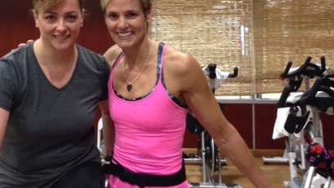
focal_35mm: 56
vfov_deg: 21.2
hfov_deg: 36.9
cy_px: 41
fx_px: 496
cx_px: 118
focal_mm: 4.12
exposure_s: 1/20
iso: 320
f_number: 2.4
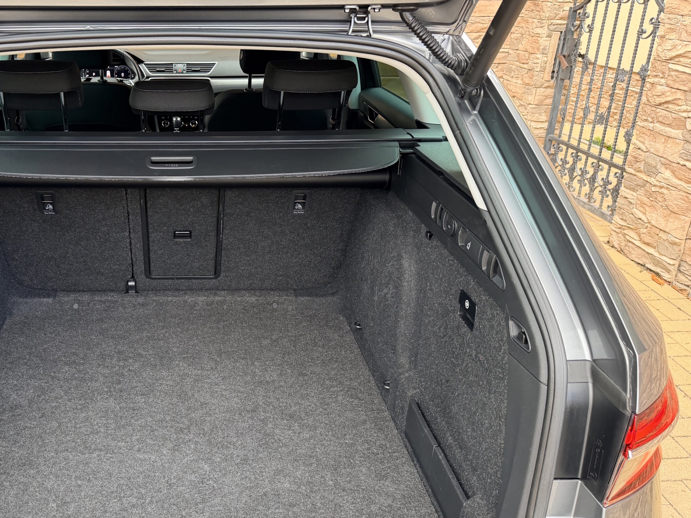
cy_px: 278
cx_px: 177
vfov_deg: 39.6
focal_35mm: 36
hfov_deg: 49.4
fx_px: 719
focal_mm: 6.76
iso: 125
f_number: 1.78
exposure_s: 1/121
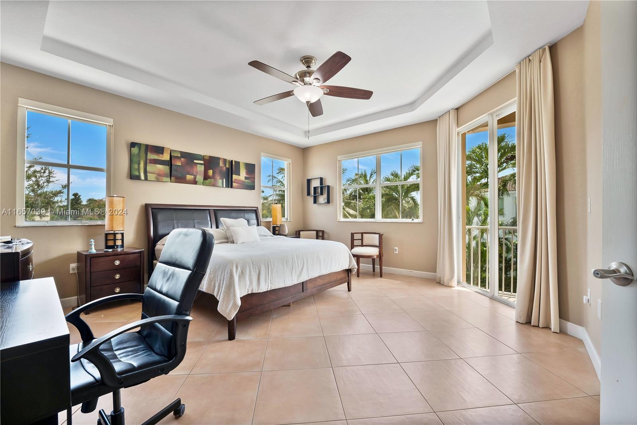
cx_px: 318
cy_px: 212
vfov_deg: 81.2
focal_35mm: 14
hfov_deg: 104.3
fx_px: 248
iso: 500
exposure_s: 1/30
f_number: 8
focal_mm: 14
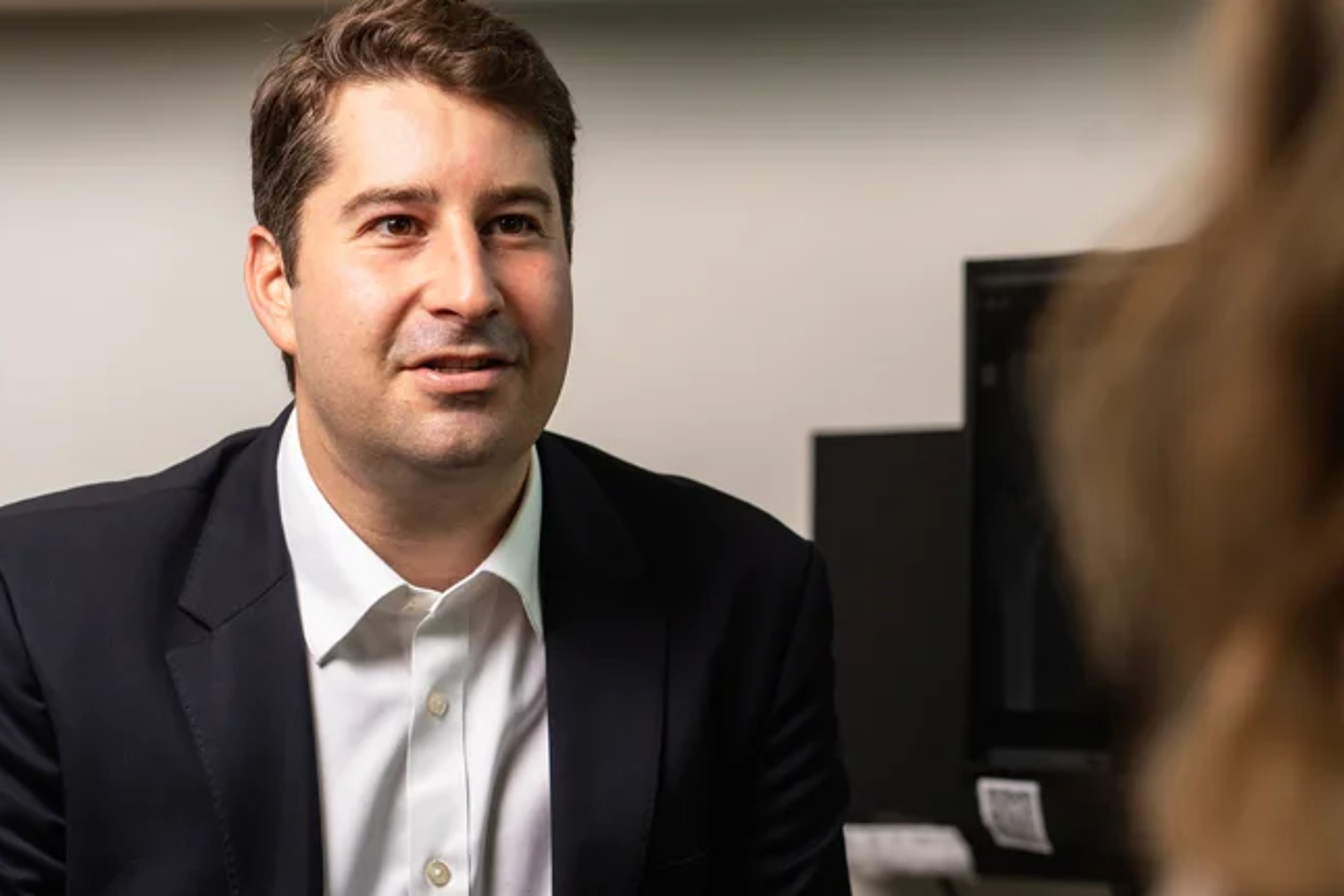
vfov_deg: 12.2
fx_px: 4181
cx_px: 758
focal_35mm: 112
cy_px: 587
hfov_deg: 18.3
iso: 100
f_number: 4.5
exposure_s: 1/320
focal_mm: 85
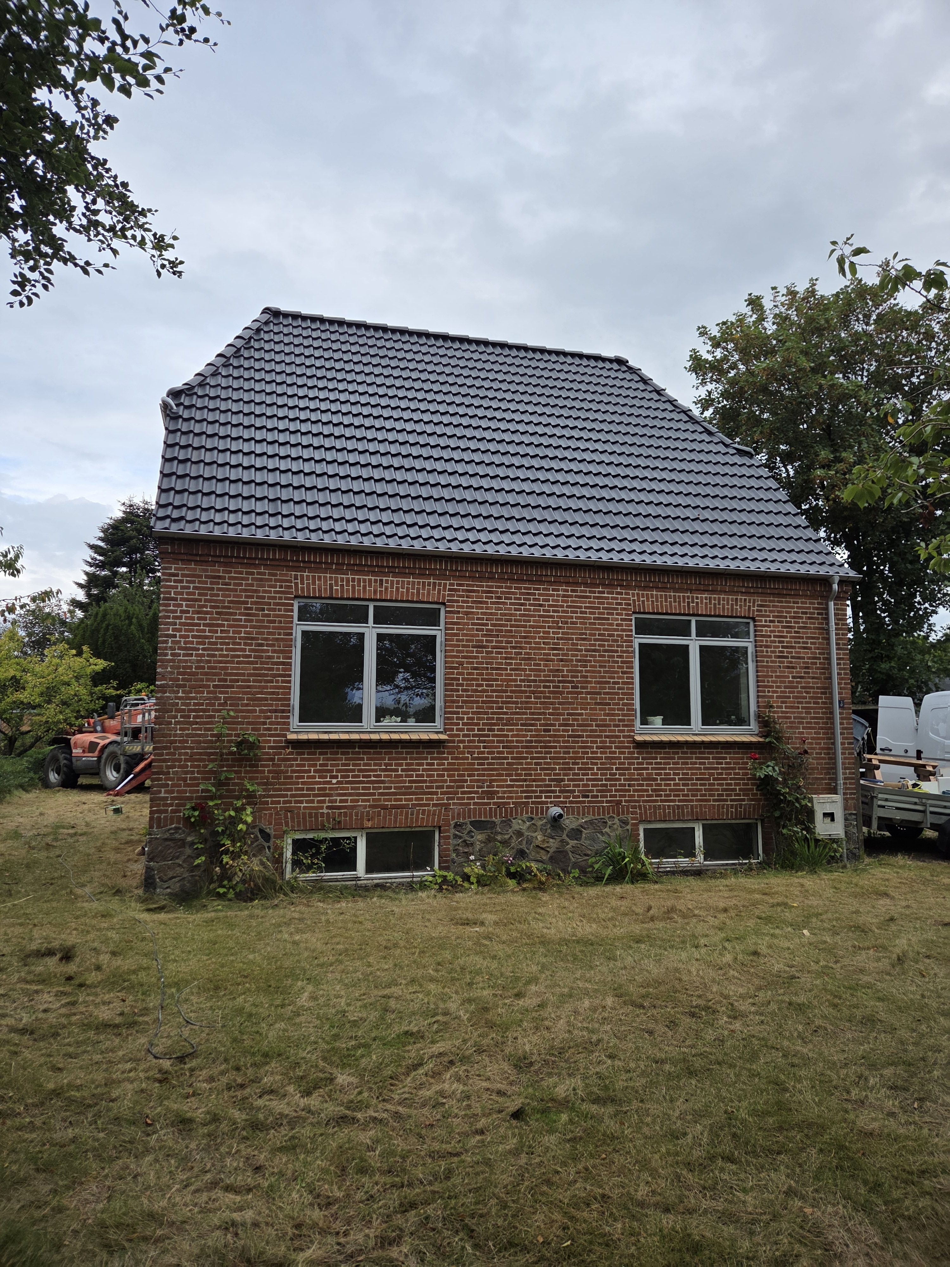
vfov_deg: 73.9
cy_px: 634
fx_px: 842
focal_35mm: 23
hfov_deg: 58.9
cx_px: 475
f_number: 1.8
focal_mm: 5.4
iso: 80
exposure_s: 1/1614
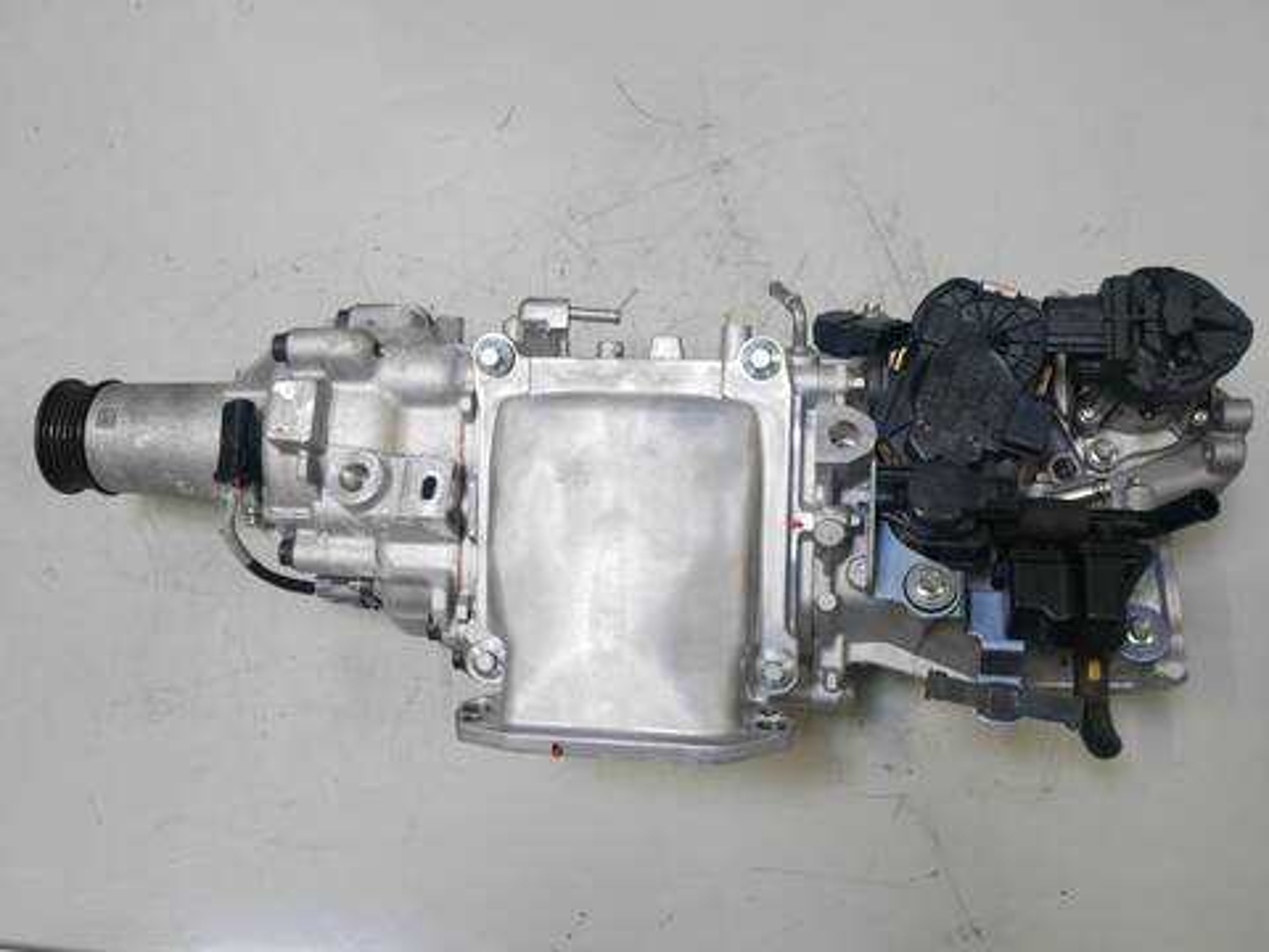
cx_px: 634
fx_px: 1246
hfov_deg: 54.0
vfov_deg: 41.8
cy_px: 476
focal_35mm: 34
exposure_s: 1/60
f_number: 4.1
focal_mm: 17
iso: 800
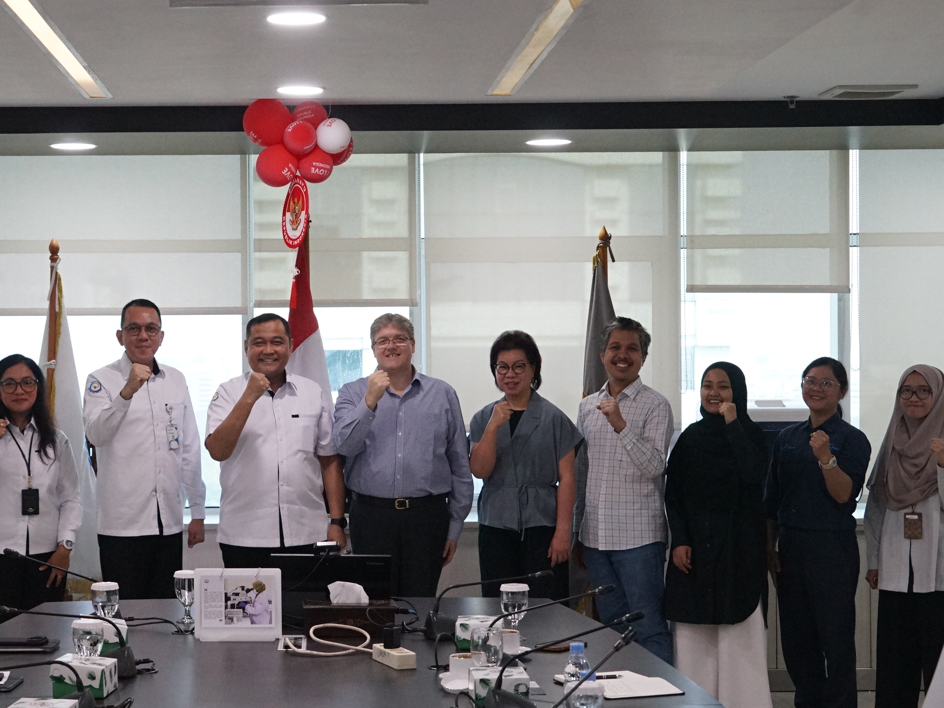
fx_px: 1963
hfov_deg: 26.9
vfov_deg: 20.4
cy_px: 372
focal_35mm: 72
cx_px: 329
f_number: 6.3
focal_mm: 52
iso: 5000
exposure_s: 1/250
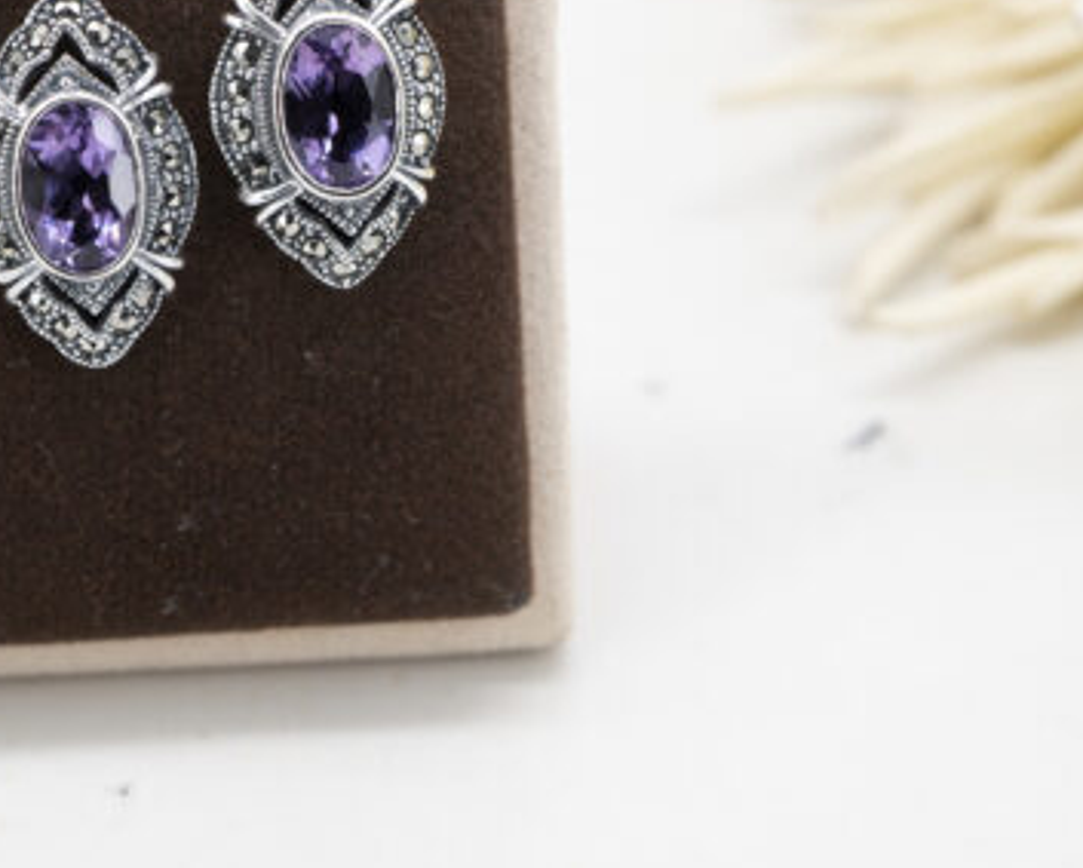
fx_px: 4363
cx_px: 31
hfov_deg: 14.0
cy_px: 339
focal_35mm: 136
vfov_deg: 11.4
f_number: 5.6
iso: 320
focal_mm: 50
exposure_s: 1/100
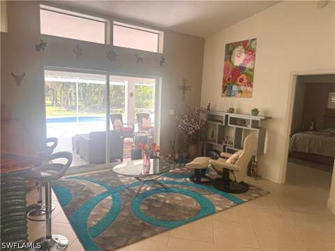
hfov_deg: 71.6
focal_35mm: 24
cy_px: 126
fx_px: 232
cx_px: 168
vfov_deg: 56.8
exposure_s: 1/121
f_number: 1.78
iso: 64
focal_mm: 6.76
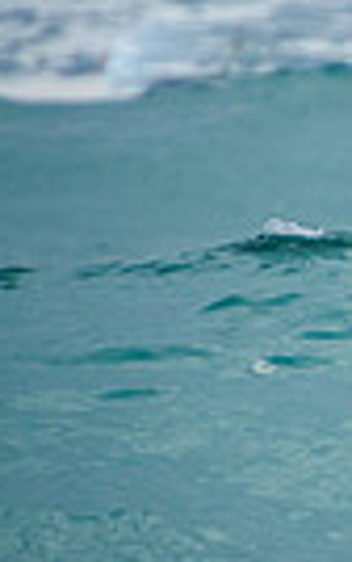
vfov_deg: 0.8
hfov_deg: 0.5
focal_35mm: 2651
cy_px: 321
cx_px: 1190
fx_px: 40603
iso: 360
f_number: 5.6
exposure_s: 1/2000
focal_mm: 400
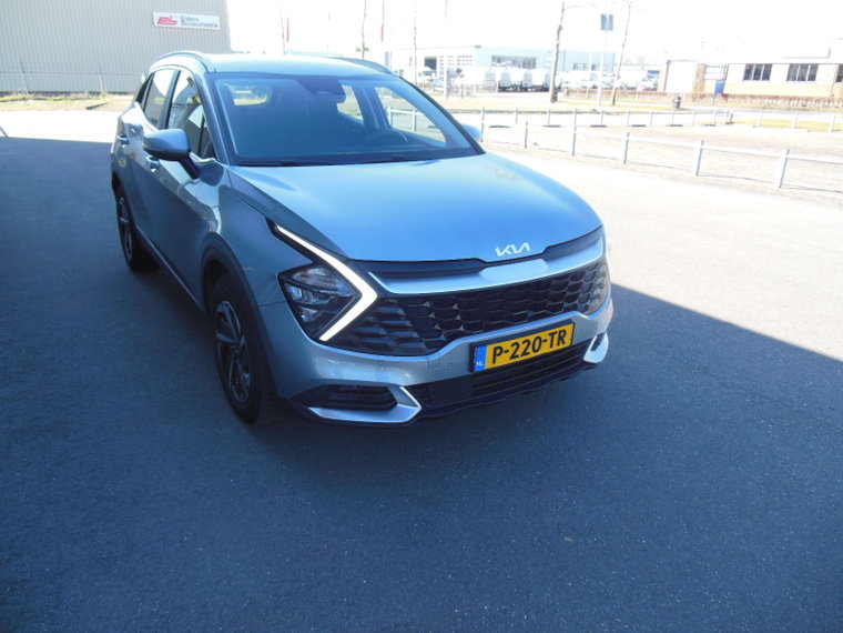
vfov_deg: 54.9
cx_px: 422
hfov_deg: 69.4
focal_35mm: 25
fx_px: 609
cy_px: 316
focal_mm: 4.5
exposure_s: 1/200
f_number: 3.2
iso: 125
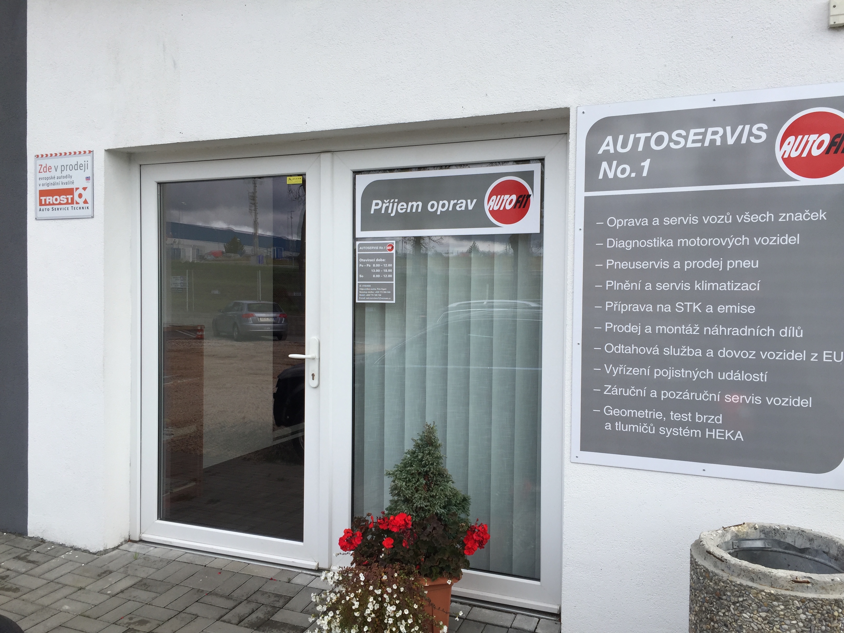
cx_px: 422
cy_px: 316
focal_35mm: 29
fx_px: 707
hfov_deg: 61.7
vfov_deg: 48.2
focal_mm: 4.15
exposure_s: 1/638
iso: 32
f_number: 2.2
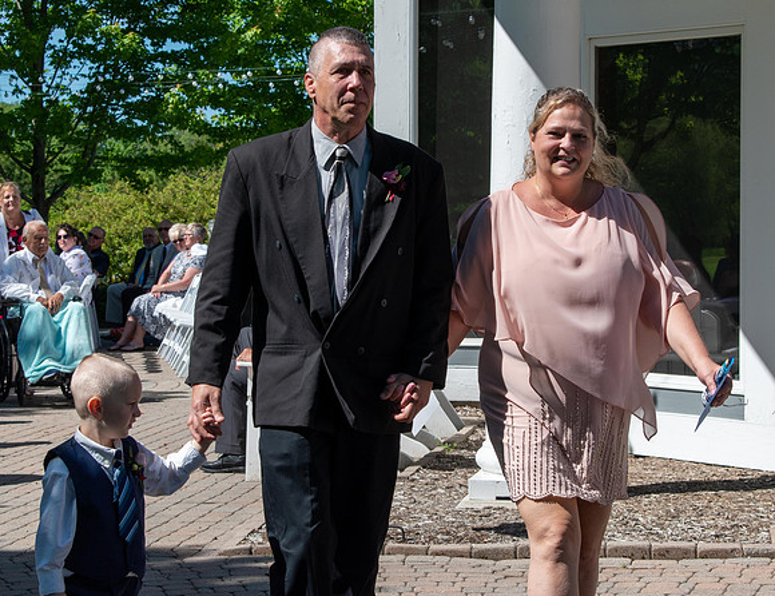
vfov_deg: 14.2
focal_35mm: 105
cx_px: 430
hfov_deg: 18.5
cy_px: 249
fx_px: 2384
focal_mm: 55
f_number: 10
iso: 200
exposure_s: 1/500
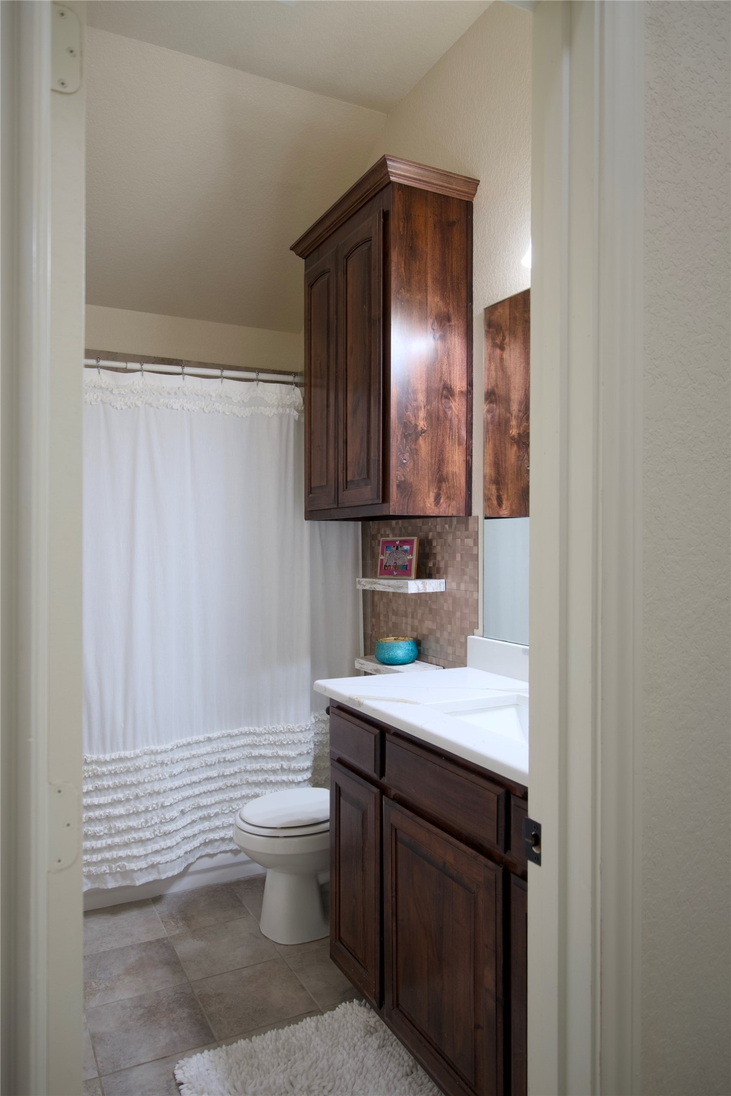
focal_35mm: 24
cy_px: 548
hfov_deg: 53.1
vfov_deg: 73.7
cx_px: 366
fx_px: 731
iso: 100
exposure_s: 1/6
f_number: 4
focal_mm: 16
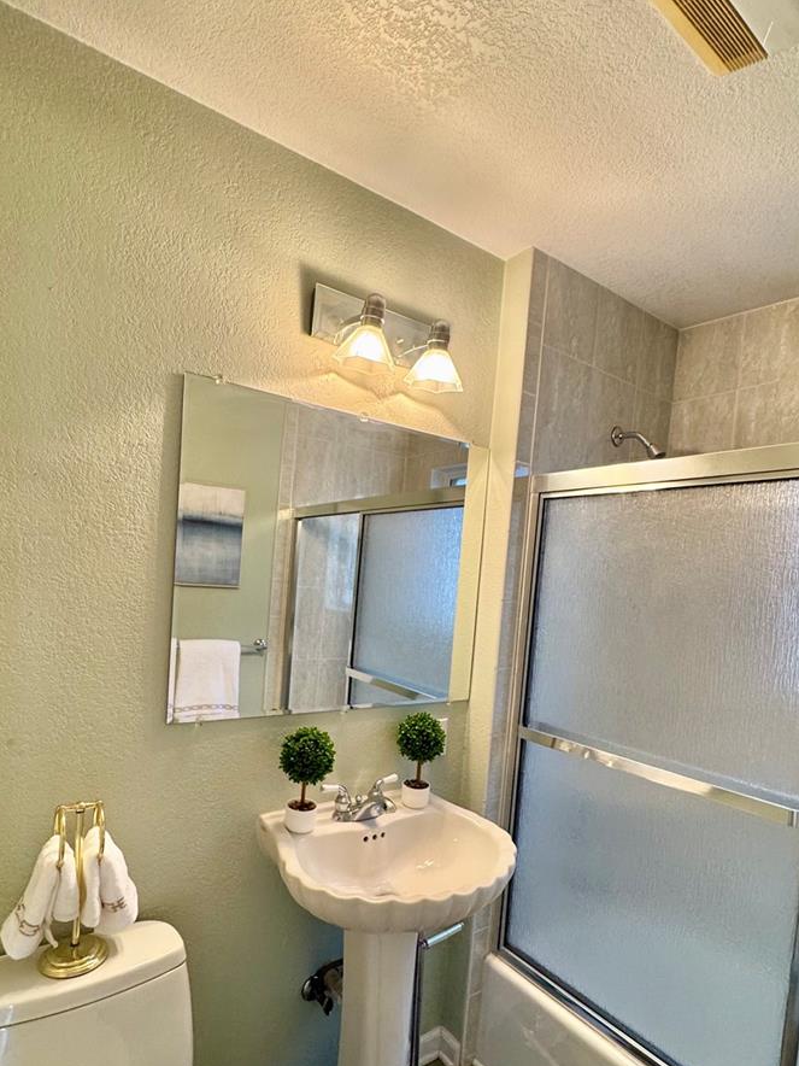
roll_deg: -2.3
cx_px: 359
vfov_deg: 84.2
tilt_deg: -3.4
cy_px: 607
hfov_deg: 68.5
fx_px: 585
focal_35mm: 19
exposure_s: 1/120
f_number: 2.2
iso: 200
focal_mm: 2.22
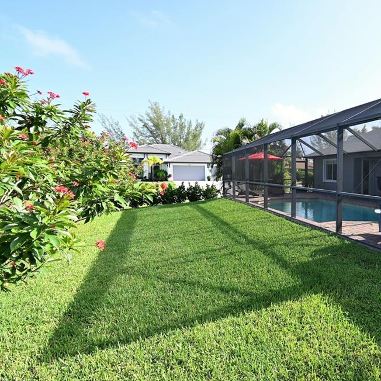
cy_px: 188
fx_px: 249
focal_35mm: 20
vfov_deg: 74.8
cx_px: 293
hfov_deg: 69.1
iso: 160
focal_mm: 10
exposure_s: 1/250
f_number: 5.6
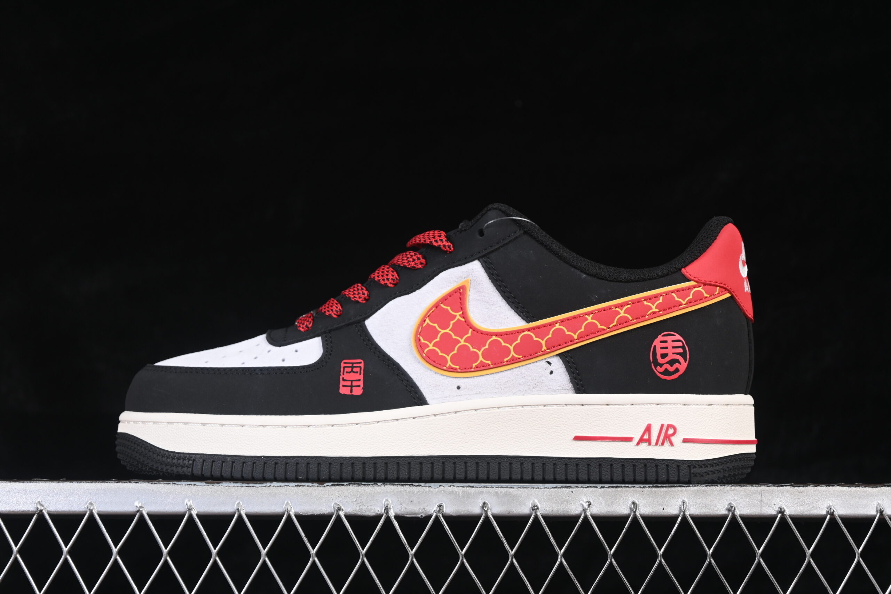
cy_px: 297
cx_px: 446
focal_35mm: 75
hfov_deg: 27.0
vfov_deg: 18.2
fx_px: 1856
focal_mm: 50
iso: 160
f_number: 6.3
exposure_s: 1/60
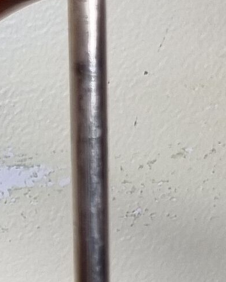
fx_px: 1738
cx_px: -26
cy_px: 398
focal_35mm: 208
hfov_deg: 7.4
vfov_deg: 9.1
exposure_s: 1/100
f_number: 1.8
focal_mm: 5.4
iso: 64
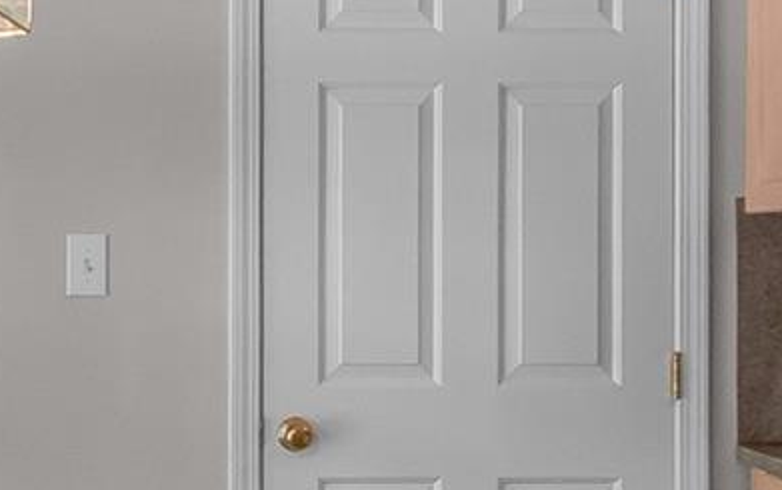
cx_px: 18
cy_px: 257
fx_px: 1706
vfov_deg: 16.3
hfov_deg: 24.7
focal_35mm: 80
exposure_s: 1/15
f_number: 8
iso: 500
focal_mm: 10
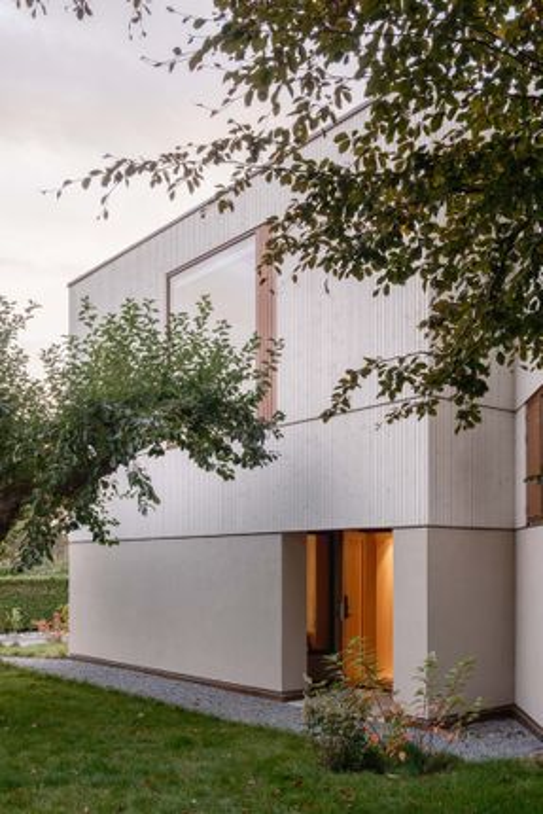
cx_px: 272
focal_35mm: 33
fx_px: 746
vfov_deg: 57.2
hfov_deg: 40.0
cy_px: 407
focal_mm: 22.3
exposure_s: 1/4
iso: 125
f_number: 7.1
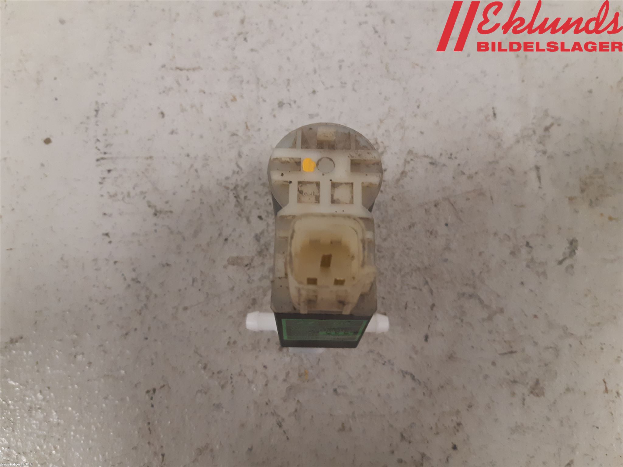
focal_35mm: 26
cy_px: 234
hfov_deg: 67.3
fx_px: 468
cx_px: 312
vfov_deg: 53.1
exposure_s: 1/50
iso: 250
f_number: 1.7
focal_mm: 3.93
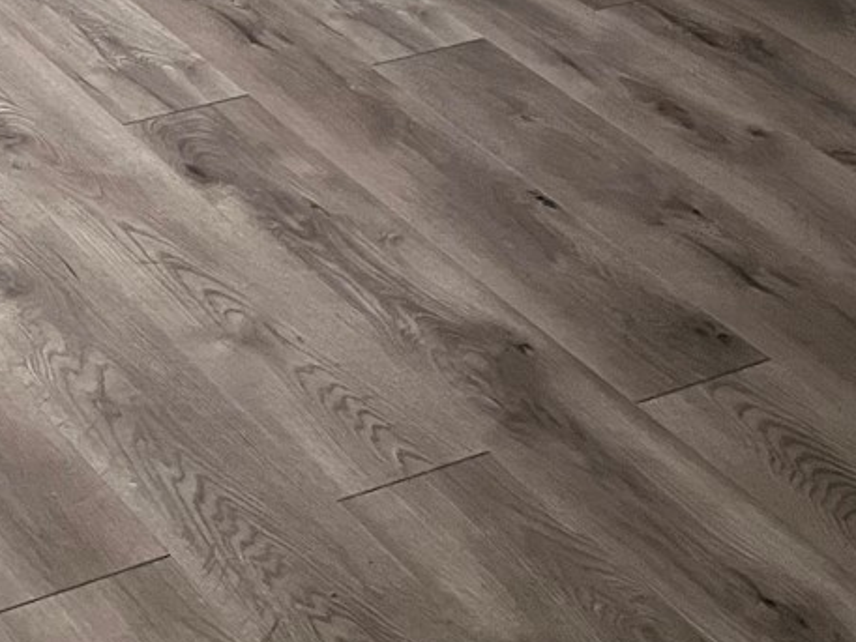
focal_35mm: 91
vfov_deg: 15.1
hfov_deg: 19.4
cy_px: -305
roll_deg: -1.4
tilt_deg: -22.8
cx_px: -343
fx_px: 2251
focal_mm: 5.1
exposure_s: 1/60
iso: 250
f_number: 1.6
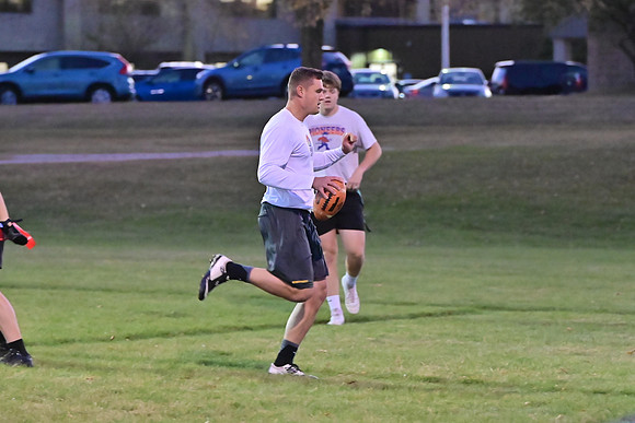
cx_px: 318
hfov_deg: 10.5
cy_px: 212
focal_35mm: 195
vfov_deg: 7.0
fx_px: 3440
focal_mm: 130
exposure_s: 1/400
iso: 6400
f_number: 4
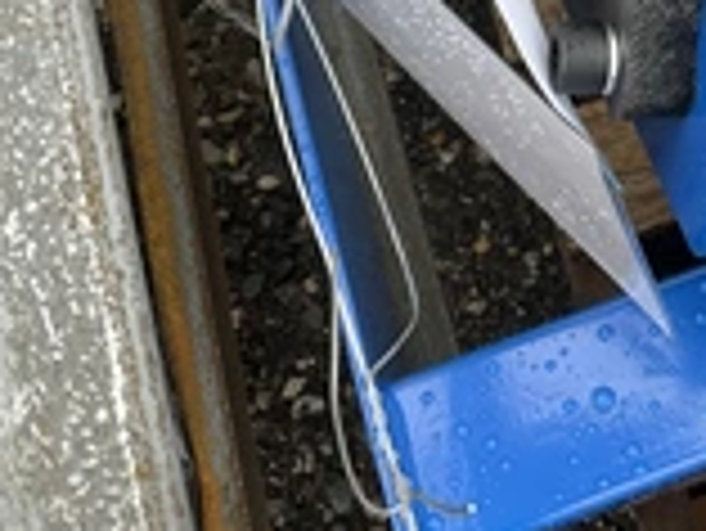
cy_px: -130
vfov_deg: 18.7
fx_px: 1510
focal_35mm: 74
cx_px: 661
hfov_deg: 25.3
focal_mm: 3
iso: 20
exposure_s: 1/189
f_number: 1.8
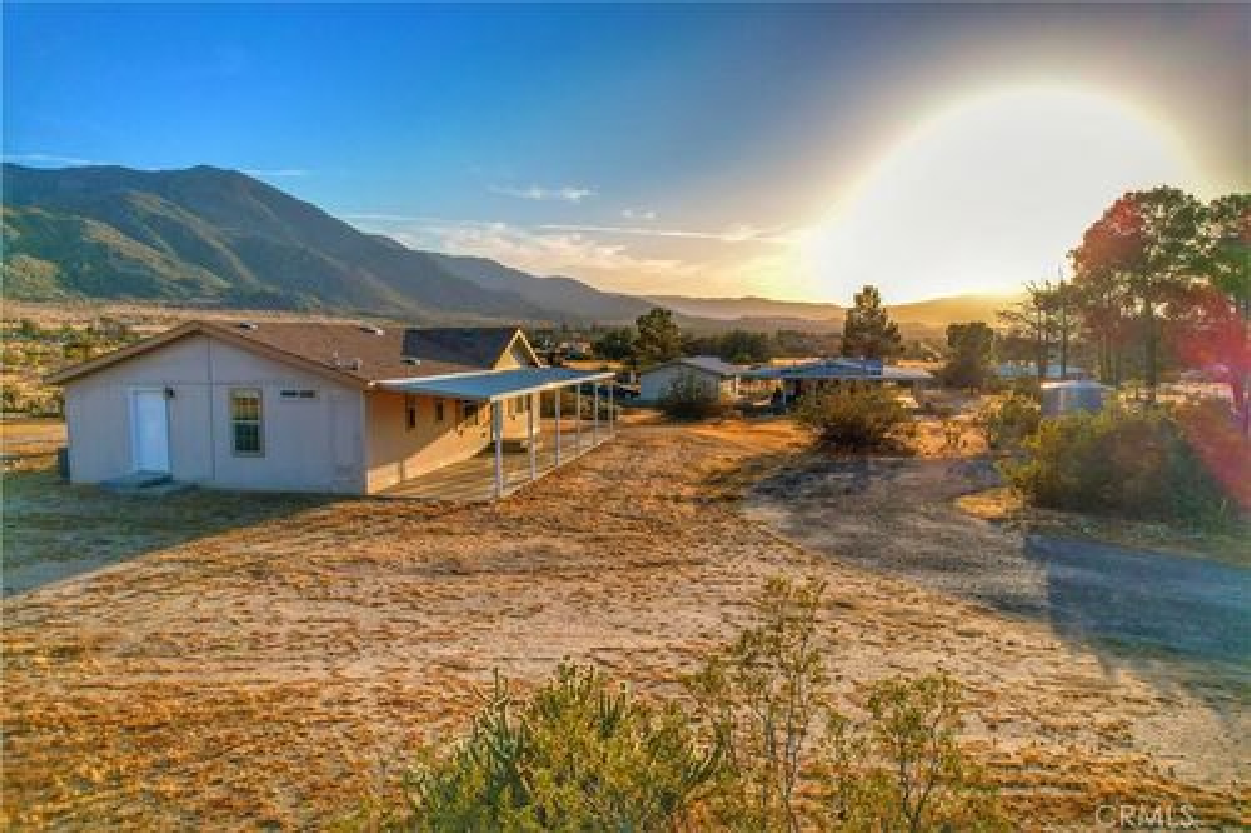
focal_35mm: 22
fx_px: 764
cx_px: 626
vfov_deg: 57.2
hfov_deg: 78.6
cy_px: 416
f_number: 2.8
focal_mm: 8.38
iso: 100
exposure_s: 1/160
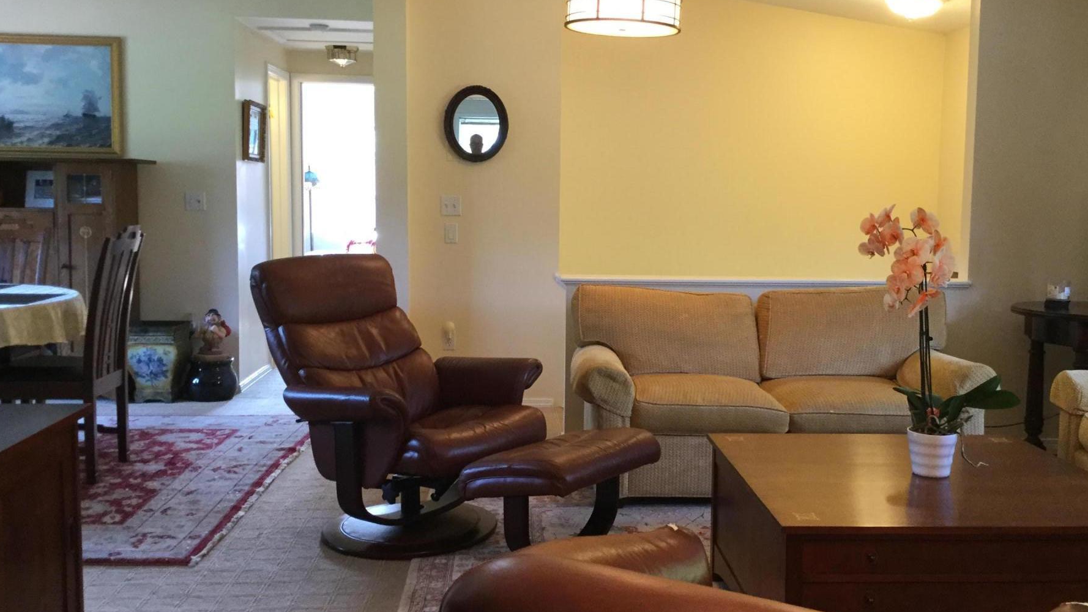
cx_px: 596
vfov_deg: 31.2
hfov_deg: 52.7
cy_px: 296
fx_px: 1096
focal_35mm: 38
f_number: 2.4
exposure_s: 1/30
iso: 100
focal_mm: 3.3
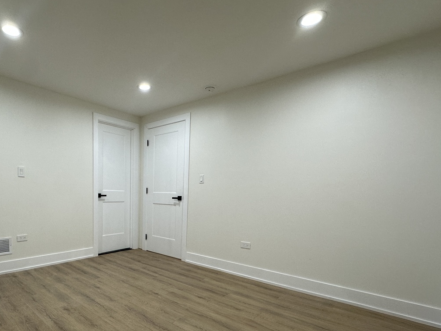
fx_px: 255
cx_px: 148
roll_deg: -0.9
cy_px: 211
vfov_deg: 64.8
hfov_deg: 79.2
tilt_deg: -3.5
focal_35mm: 20
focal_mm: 2.22
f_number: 2.2
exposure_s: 1/120
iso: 160
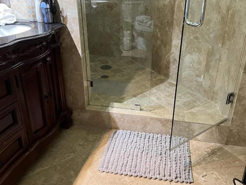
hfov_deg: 56.3
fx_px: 227
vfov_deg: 44.1
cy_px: 82
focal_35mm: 32
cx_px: 149
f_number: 1.6
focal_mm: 5.1
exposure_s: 1/60
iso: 500
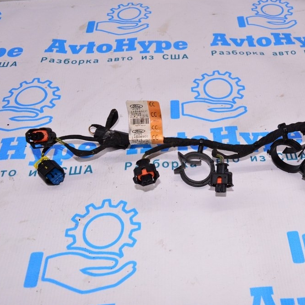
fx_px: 389
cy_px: 152
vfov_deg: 42.8
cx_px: 227
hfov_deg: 41.6
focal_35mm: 39
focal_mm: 20
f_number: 8
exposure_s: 1/200
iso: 1600
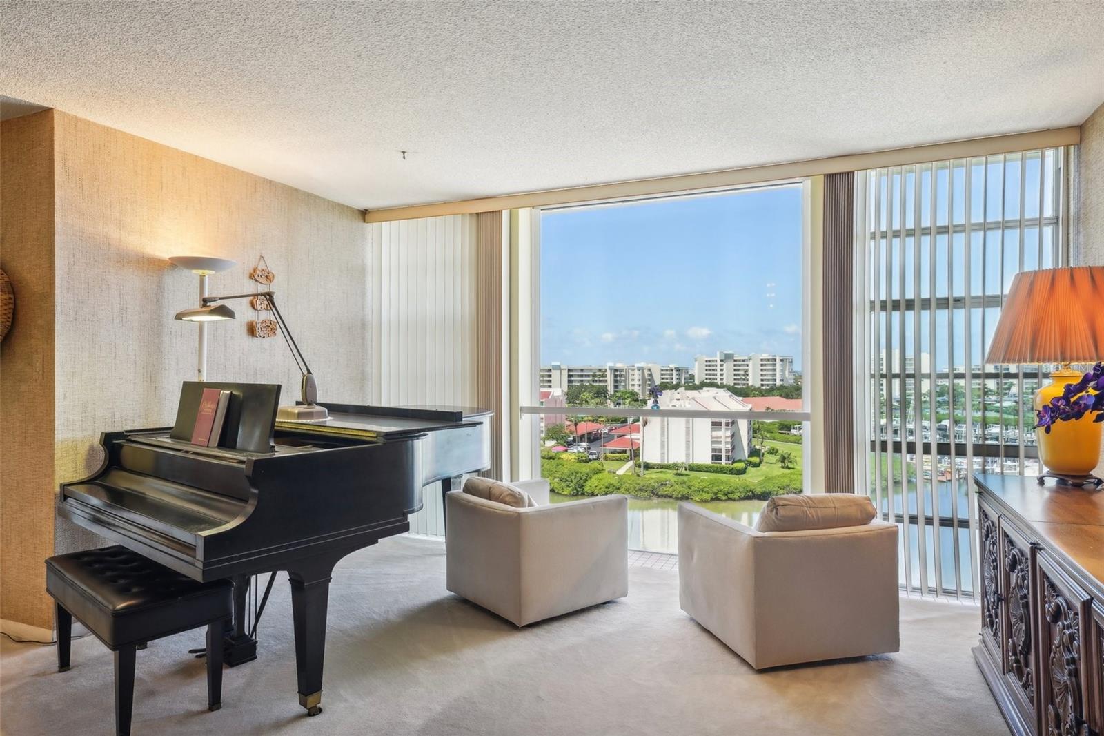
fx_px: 644
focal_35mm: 21
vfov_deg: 59.5
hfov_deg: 81.2
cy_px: 368
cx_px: 552
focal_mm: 21
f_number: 8
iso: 400
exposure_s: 1/50
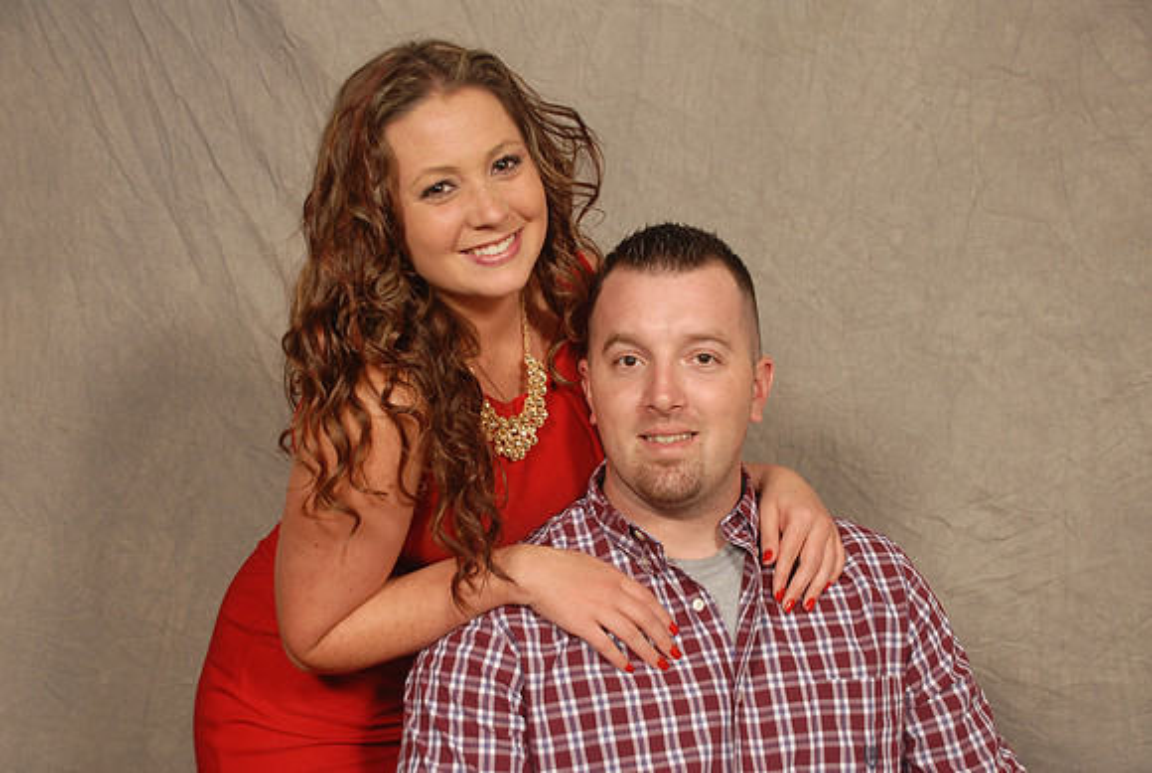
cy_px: 386
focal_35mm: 52
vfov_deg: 25.9
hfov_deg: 37.8
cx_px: 576
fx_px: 1683
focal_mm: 35
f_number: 5.6
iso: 200
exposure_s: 1/125
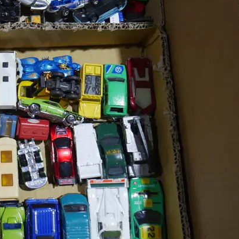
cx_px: -3
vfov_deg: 25.5
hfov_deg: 24.5
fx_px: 523
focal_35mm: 67
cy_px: 69
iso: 320
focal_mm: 15
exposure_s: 1/60
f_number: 3.6
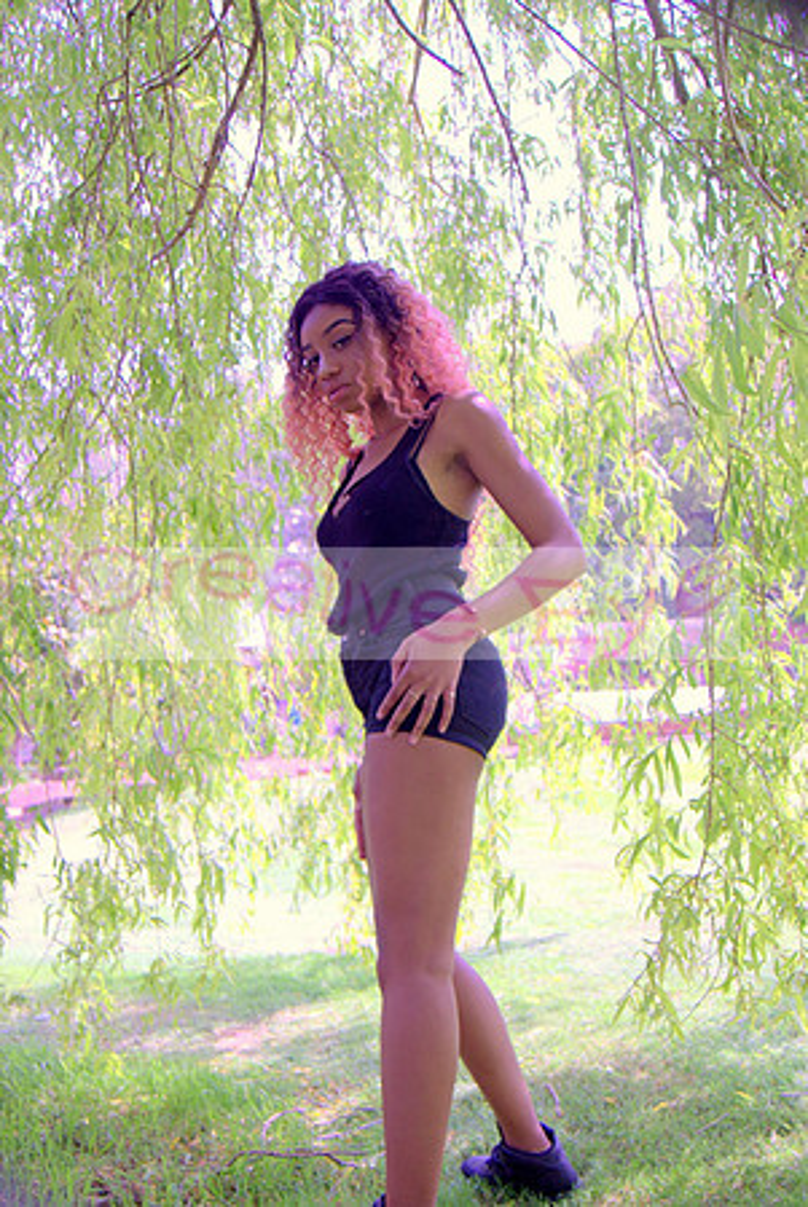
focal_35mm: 36
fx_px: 1209
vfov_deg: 53.1
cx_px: 404
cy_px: 604
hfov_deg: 37.0
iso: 100
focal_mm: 24
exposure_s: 1/160
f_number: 4.5
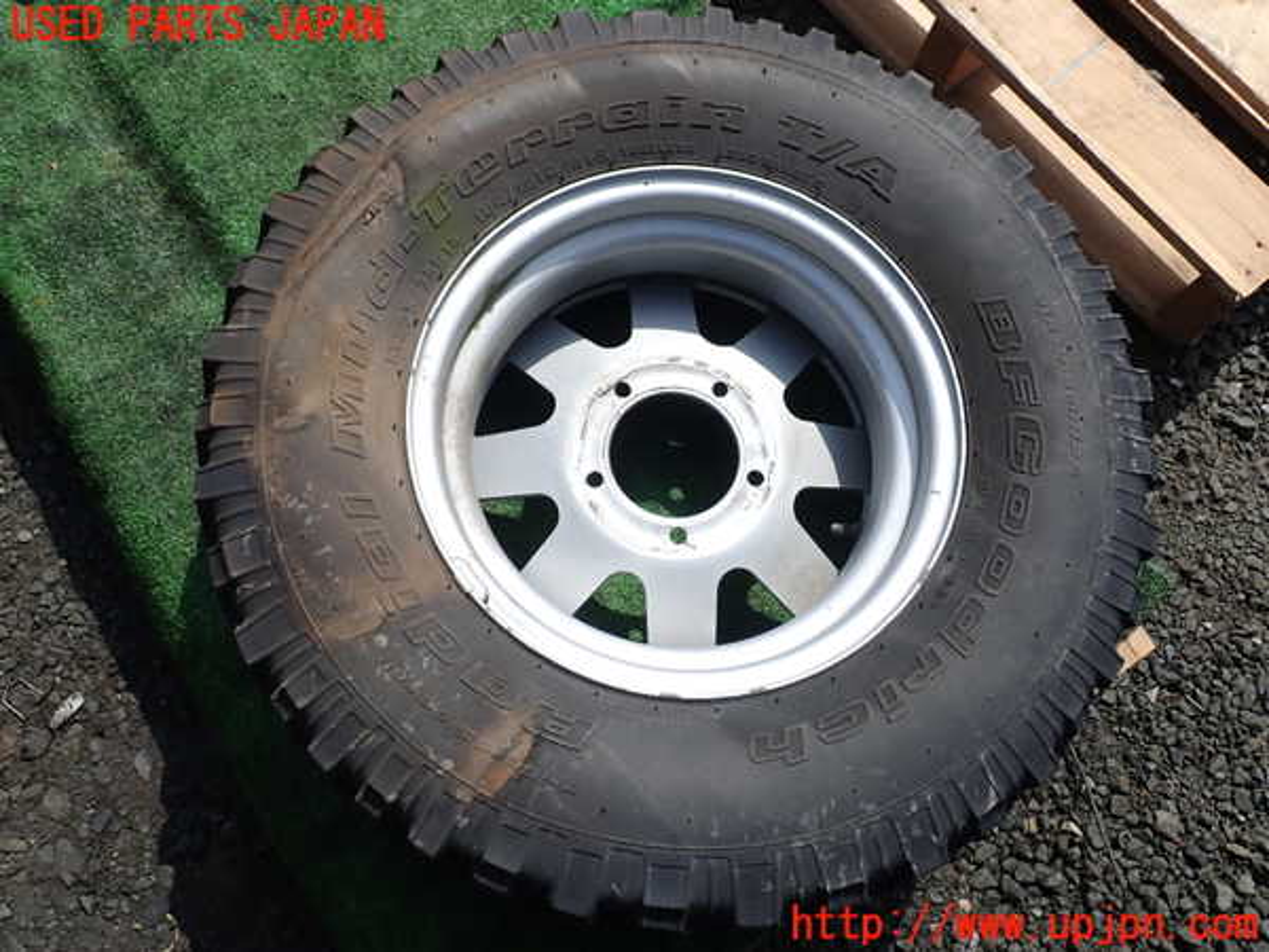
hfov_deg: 60.0
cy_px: 476
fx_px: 1100
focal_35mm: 30
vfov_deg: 46.8
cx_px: 634
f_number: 9
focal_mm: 5.4
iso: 100
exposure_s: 1/160
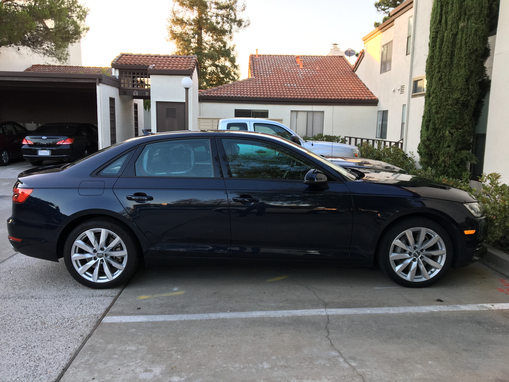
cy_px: 191
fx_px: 426
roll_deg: -0.8
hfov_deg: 61.7
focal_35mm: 29
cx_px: 254
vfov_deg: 48.2
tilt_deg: -8.0
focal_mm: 4.15
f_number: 2.2
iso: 32
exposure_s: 1/60
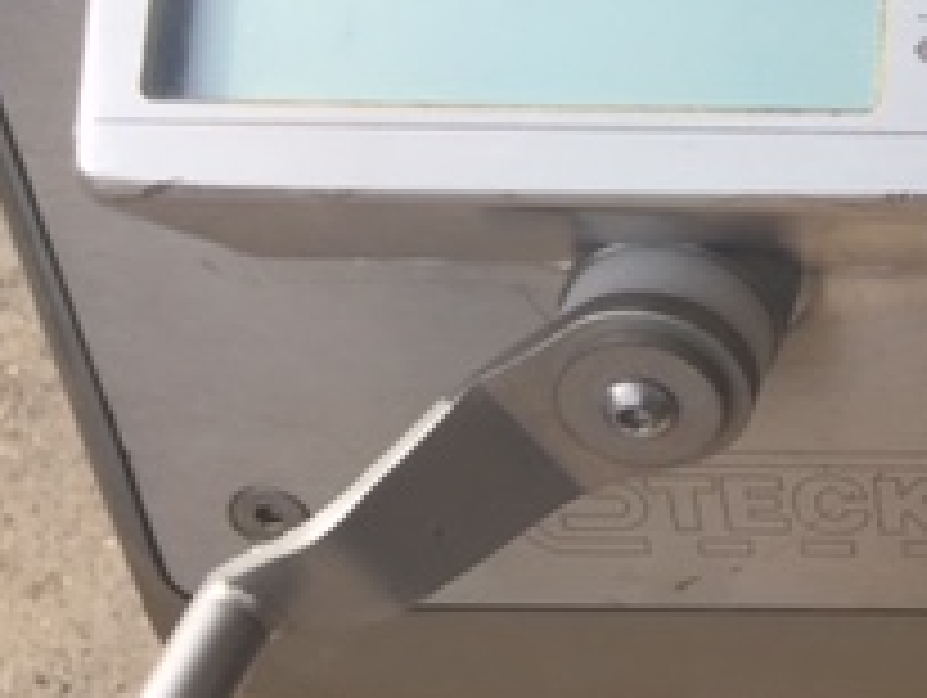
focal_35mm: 90
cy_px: 68
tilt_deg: -32.9
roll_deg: -4.0
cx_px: 1426
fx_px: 2413
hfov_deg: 18.9
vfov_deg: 16.2
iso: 32
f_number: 2.2
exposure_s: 1/1236
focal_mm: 4.15
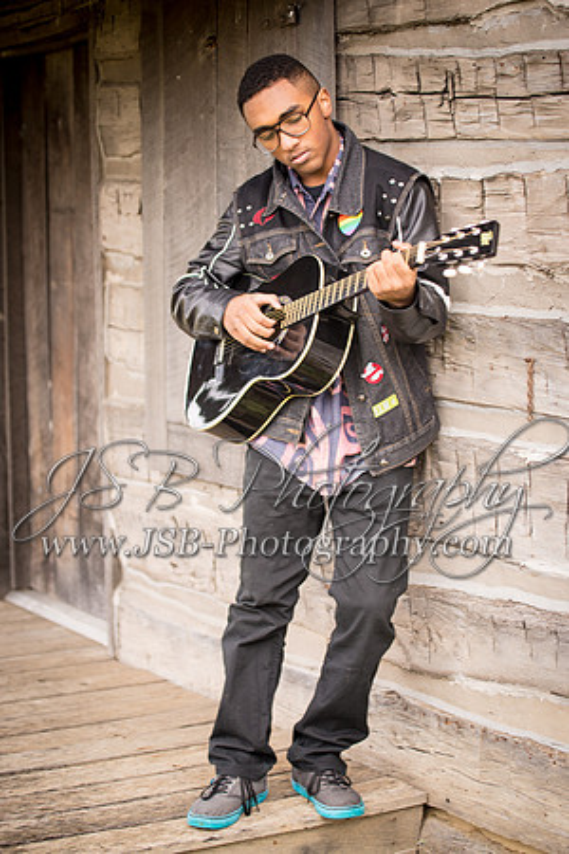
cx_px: 284
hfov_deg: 19.5
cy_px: 427
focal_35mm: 70
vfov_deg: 28.8
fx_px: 1659
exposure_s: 1/30
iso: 200
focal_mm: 70
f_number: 2.8
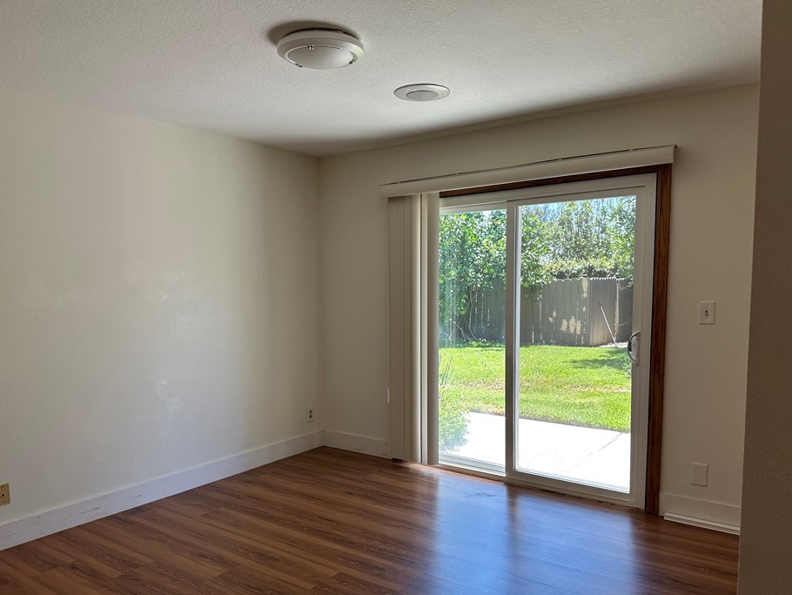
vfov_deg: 51.3
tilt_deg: -5.3
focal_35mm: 27
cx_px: 389
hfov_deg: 65.3
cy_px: 323
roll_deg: +0.7
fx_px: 618
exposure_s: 1/220
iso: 64
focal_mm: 6.86
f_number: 1.78
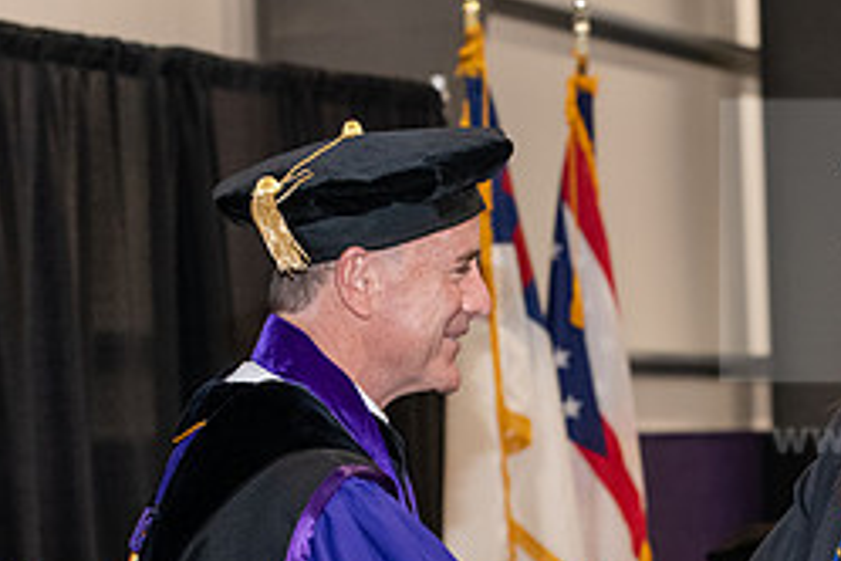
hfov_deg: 12.6
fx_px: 3808
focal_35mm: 163
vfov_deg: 8.4
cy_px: 509
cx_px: 618
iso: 2500
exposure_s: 1/200
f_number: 5
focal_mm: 70
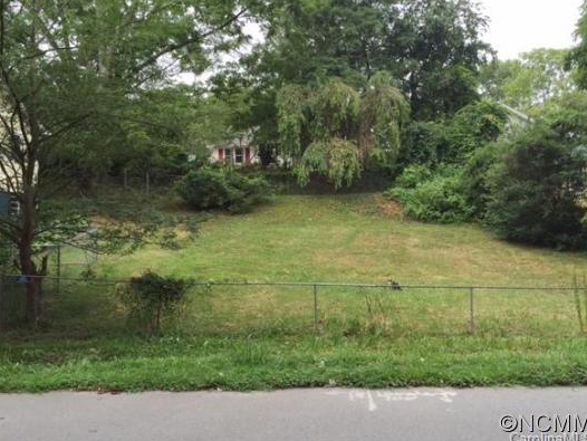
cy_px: 205
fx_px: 543
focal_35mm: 32
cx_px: 314
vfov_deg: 44.2
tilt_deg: +2.4
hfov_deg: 56.7
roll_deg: +1.1
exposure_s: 1/384
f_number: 2.2
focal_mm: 4.15
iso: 32
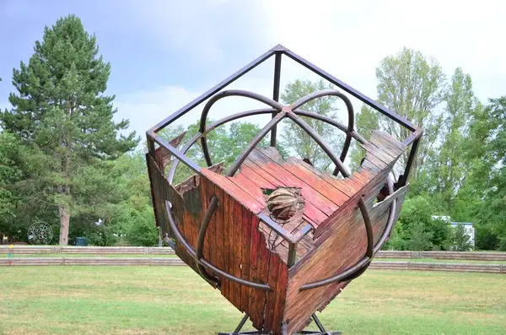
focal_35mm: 48
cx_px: 253
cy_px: 168
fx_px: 673
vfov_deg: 27.9
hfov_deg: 41.2
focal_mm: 32
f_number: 4.5
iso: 500
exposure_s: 1/80
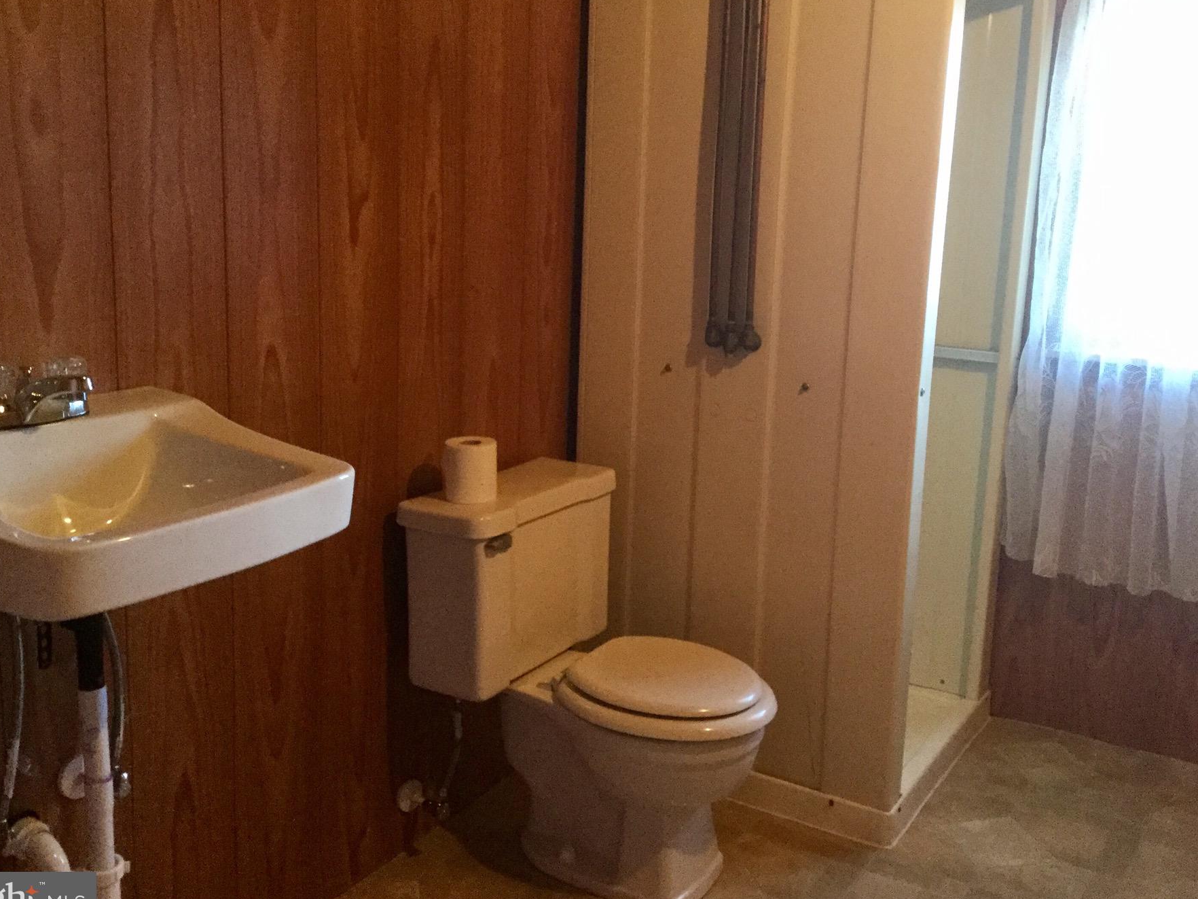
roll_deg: -1.3
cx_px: 622
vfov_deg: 39.6
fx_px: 1246
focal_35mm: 36
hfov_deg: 51.3
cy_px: 406
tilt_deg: -10.0
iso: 200
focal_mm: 3.3
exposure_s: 1/24
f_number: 2.4
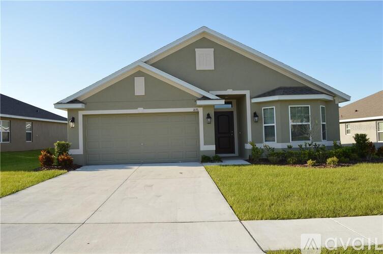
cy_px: 127
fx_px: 287
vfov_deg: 47.8
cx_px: 192
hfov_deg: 67.4
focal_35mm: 27
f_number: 6.3
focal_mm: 18
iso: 100
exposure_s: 1/200
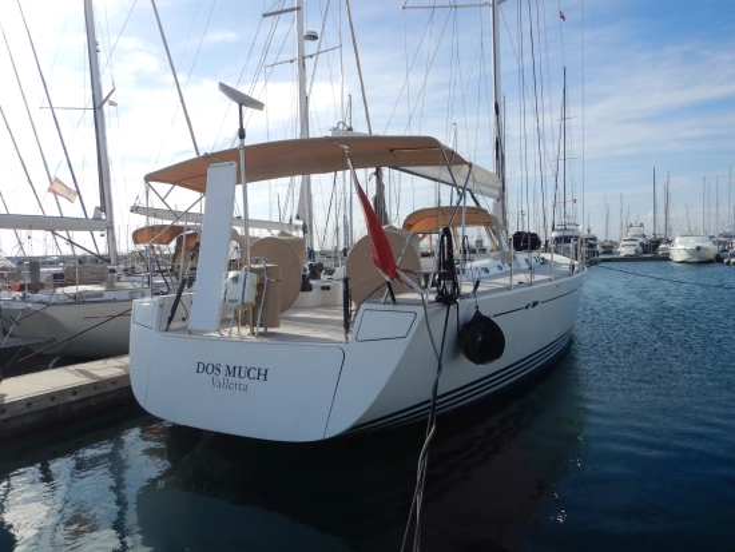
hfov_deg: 71.6
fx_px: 510
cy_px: 276
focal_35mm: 24
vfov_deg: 56.9
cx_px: 368
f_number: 4.1
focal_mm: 4.3
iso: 125
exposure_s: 1/1250
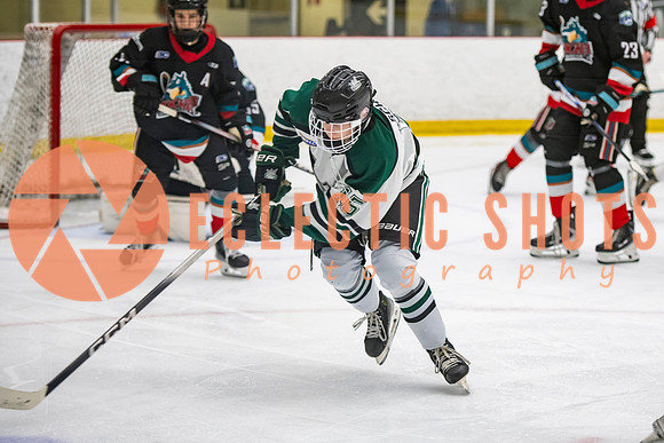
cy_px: 178
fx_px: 2372
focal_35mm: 129
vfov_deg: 10.7
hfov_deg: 15.9
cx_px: 427
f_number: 3.2
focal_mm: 100
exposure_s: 1/640
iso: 2000
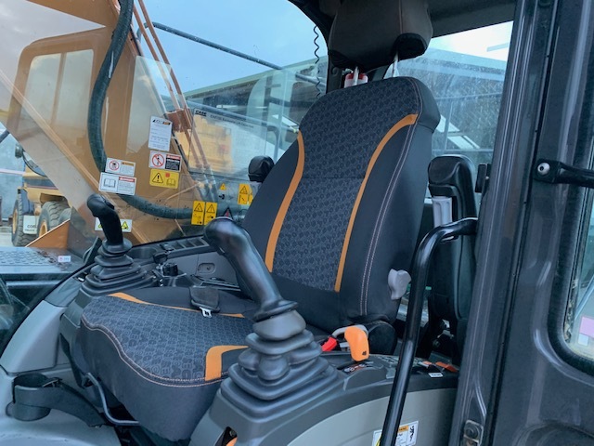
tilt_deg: +1.9
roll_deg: -6.3
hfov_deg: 67.3
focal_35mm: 26
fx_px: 446
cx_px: 297
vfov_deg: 53.1
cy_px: 223
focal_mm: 4.25
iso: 250
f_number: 1.8
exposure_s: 1/60
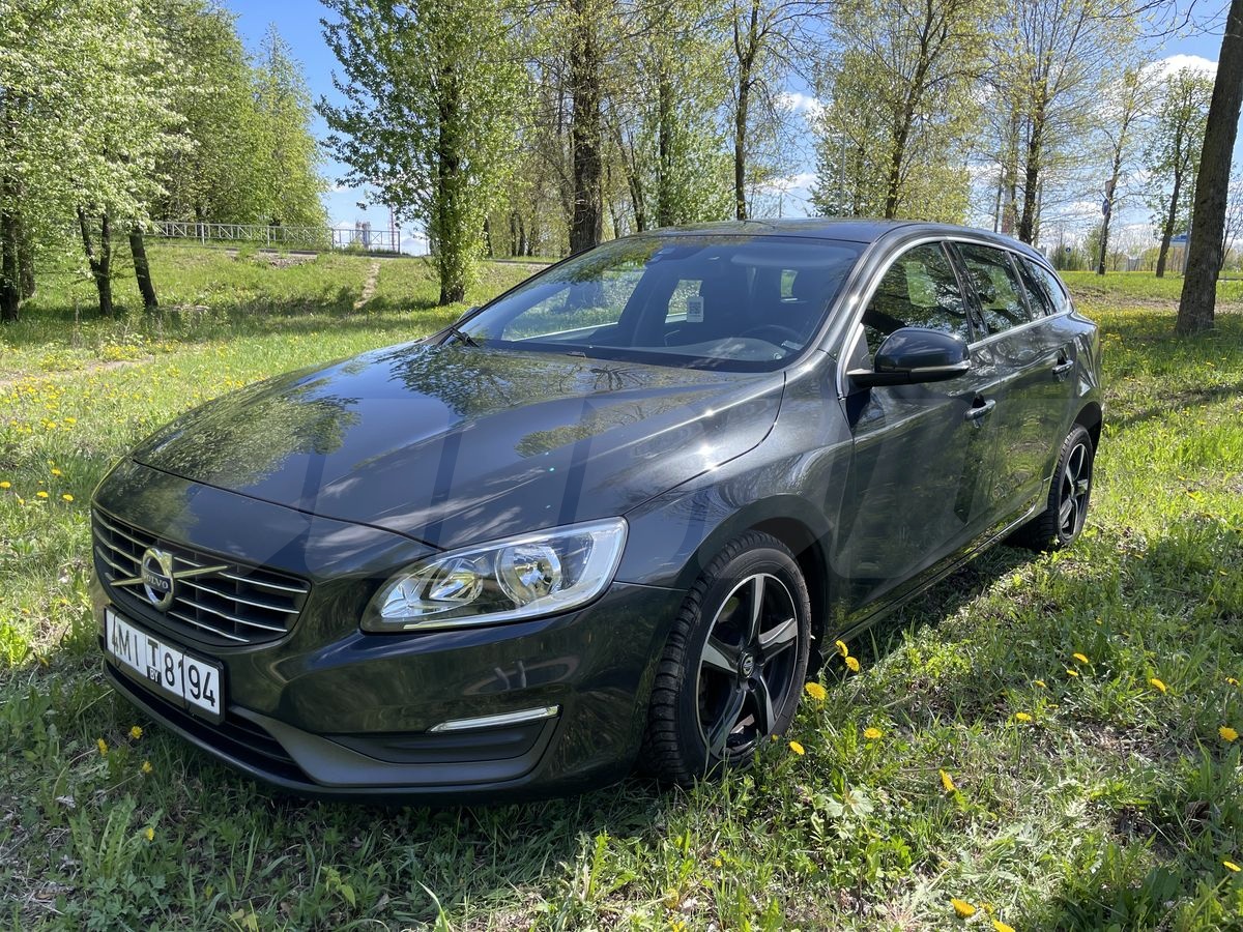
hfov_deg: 67.3
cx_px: 622
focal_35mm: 26
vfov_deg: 53.1
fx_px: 934
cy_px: 466
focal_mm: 4.2
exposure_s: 1/932
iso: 32
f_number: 1.6
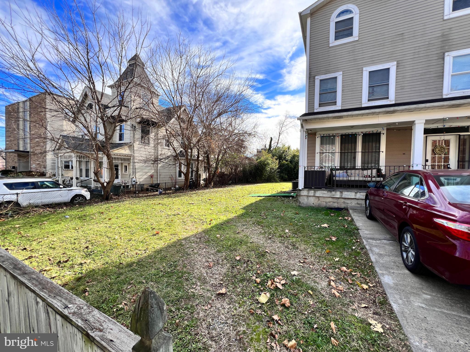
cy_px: 176
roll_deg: -2.2
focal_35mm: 13
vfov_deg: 89.9
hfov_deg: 106.2
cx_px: 235
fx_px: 177
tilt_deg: -1.2
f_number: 1.8
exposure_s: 1/508
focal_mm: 1.57
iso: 32
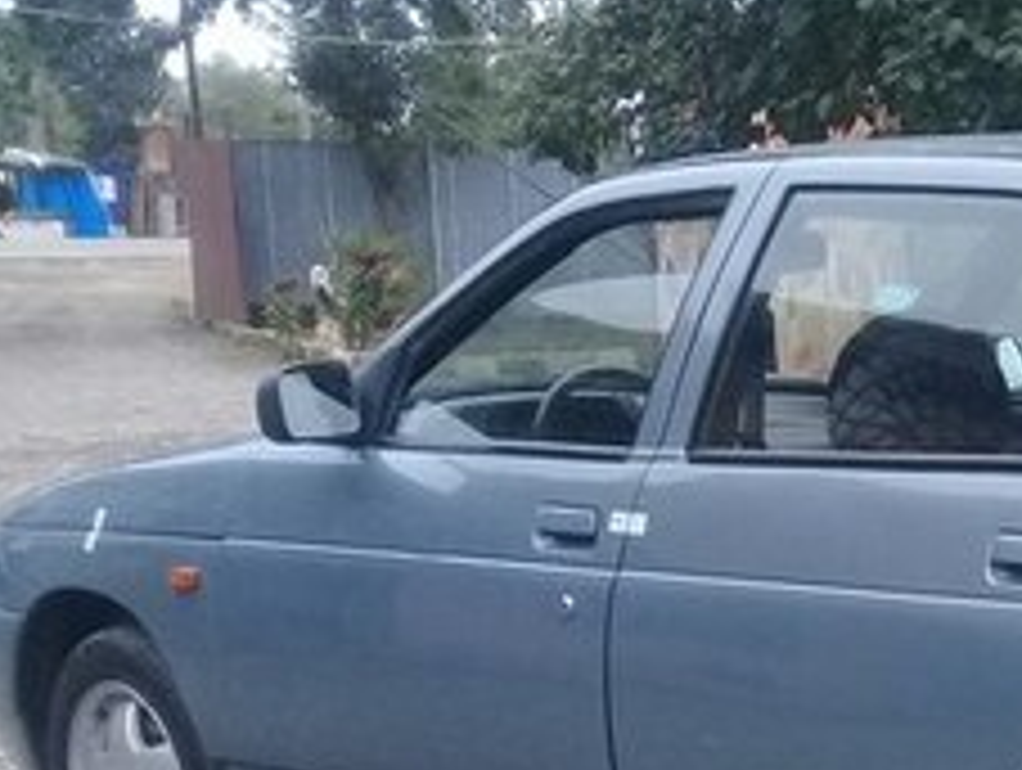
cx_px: 1261
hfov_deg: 20.2
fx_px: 2661
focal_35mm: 90
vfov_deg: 15.6
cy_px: 1002
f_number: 2.2
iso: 50
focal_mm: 3.3
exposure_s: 1/346
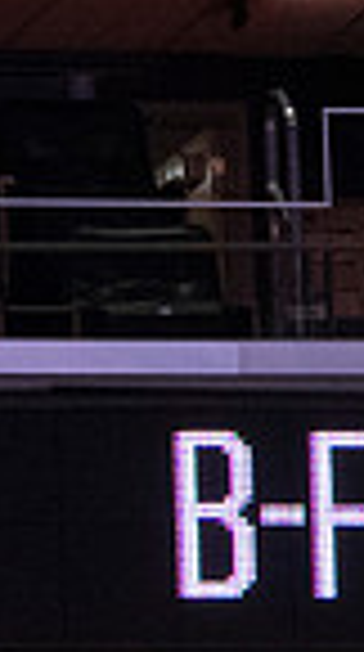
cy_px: 461
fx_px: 15110
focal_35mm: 876
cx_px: 1388
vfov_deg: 2.5
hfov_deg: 1.4
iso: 2500
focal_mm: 95
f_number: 2.8
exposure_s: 1/800
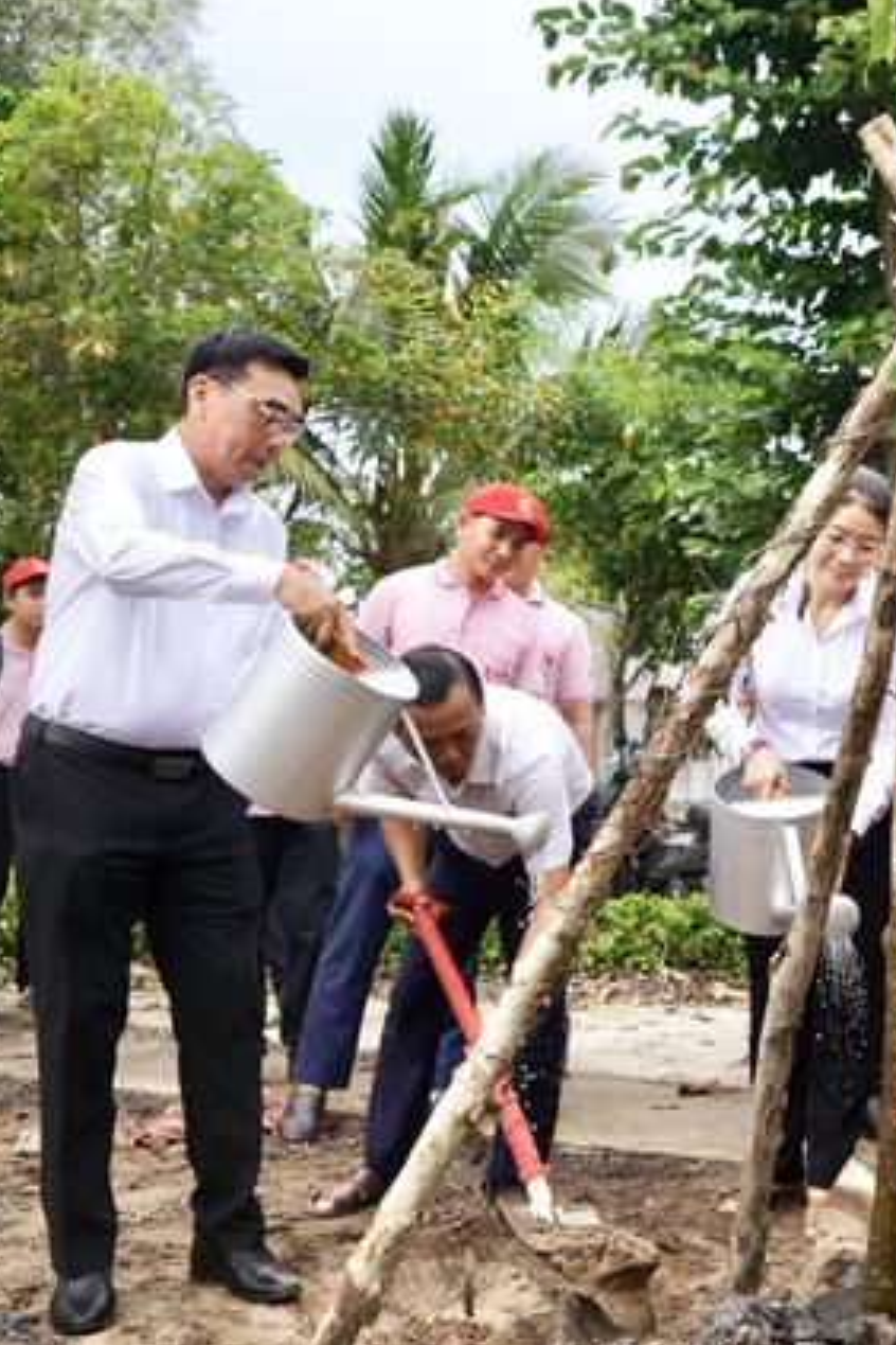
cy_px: 671
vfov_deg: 39.6
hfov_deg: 25.7
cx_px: 893
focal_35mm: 50
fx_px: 1867
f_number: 5
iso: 800
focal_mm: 33
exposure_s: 1/1000
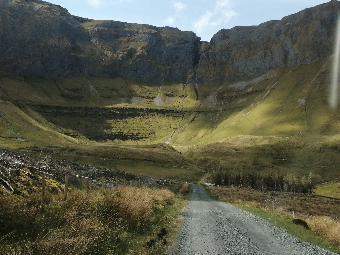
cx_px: 170
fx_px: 422
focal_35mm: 43
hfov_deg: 43.9
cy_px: 128
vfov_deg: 33.6
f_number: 1.8
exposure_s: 1/842
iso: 50
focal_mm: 3.46
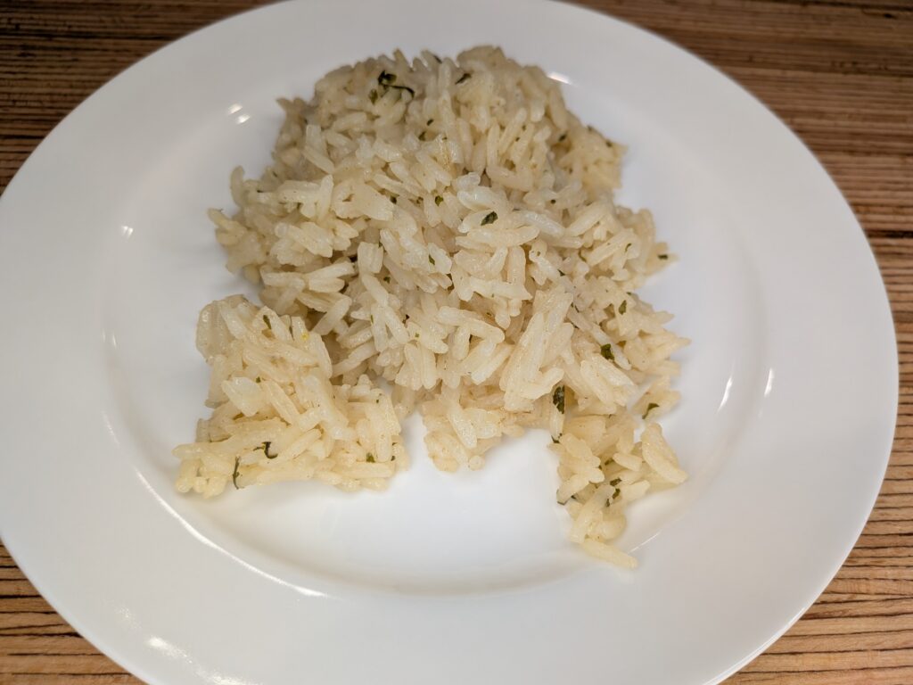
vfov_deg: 56.8
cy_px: 342
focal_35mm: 24
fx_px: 633
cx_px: 456
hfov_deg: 71.6
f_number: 1.7
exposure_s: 1/168
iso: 40
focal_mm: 4.53
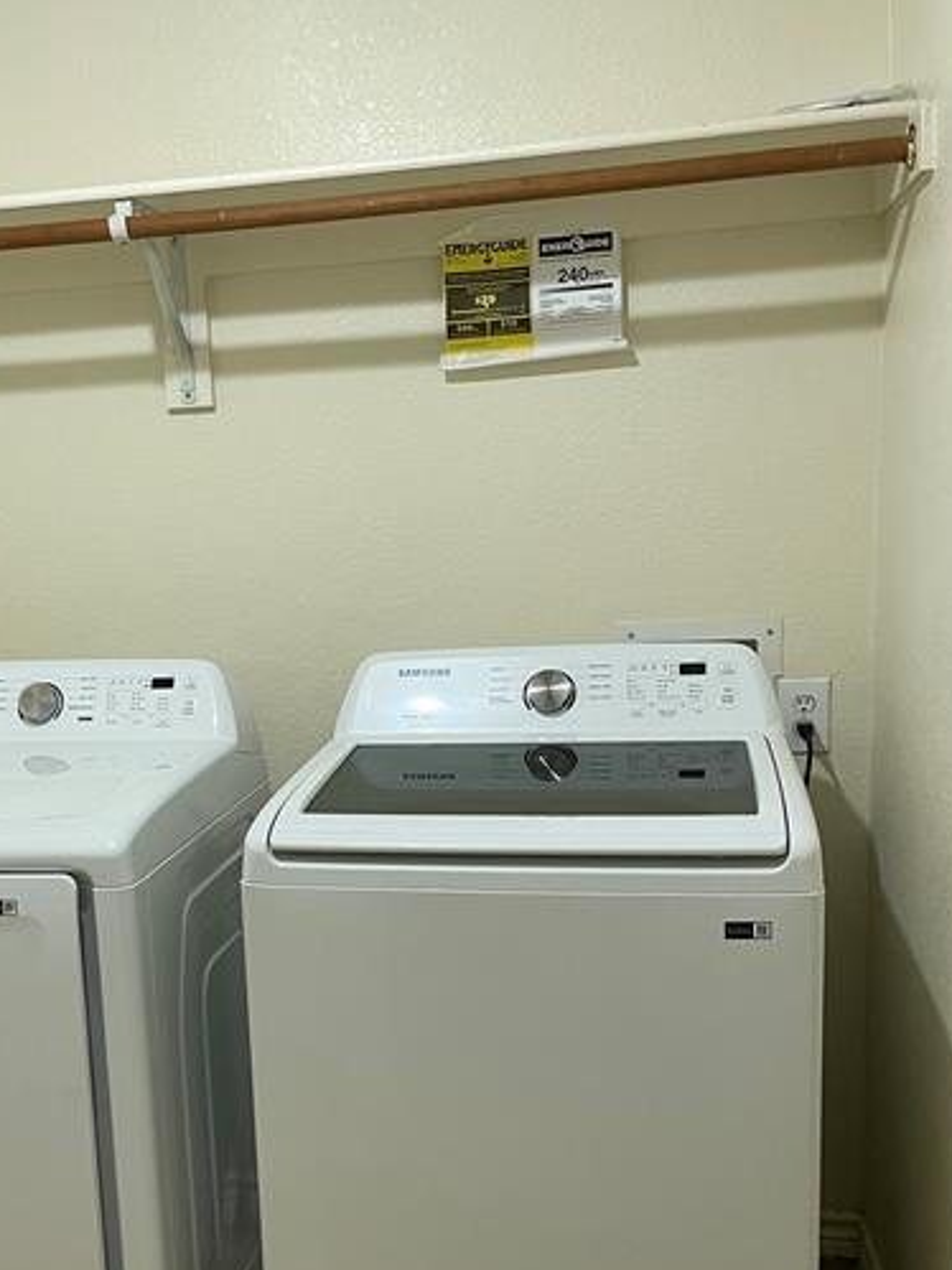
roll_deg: +2.3
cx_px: 295
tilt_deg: -11.9
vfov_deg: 46.3
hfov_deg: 35.5
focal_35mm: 40
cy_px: 812
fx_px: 1467
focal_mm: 4.2
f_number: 1.6
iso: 100
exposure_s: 1/60
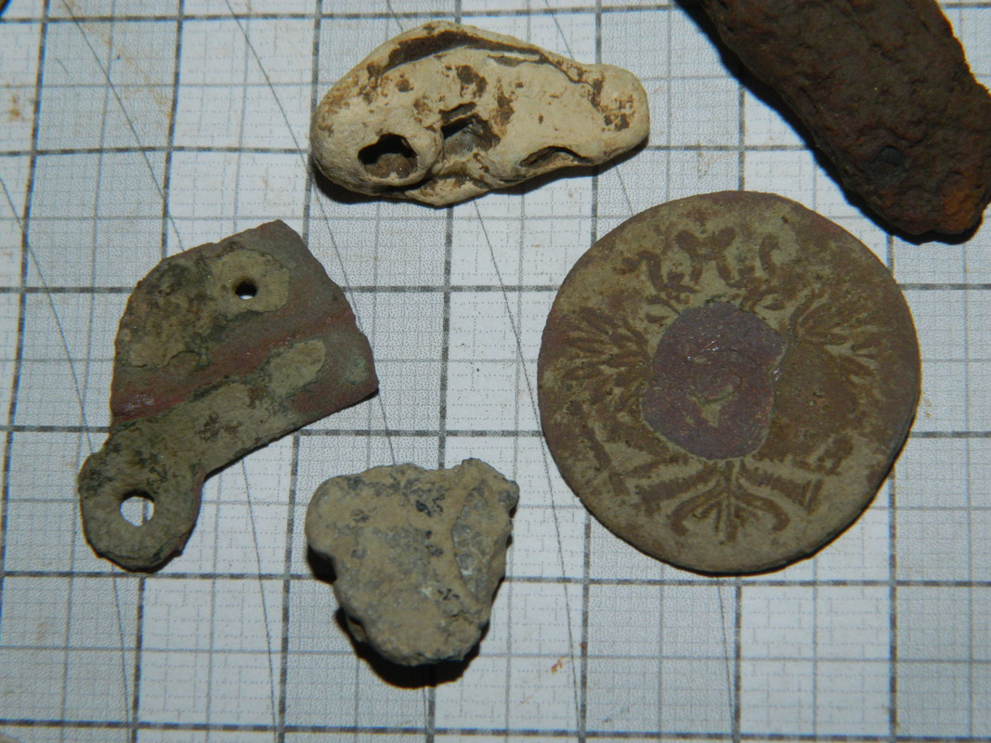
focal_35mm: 84
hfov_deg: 23.3
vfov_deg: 17.6
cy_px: 372
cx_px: 496
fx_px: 2405
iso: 200
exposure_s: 1/50
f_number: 11.9
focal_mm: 15.1
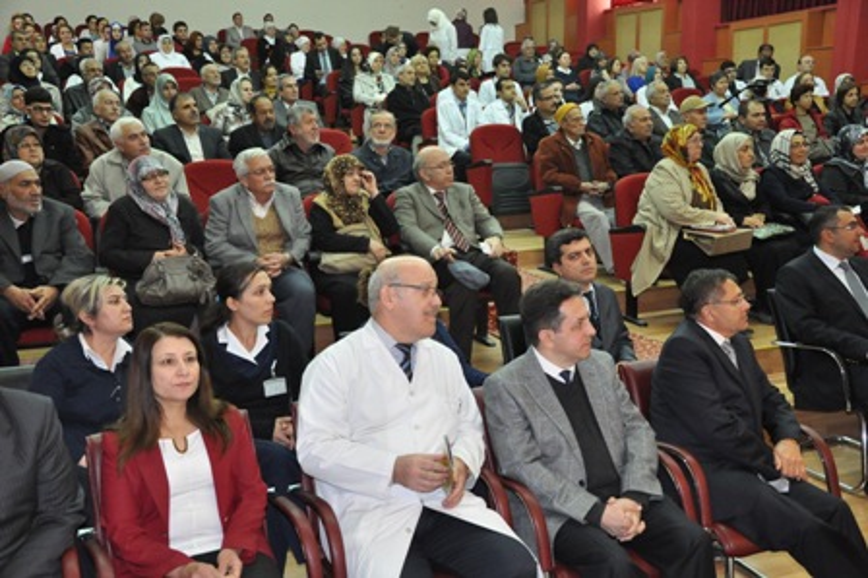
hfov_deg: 51.3
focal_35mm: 38
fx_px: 903
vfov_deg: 35.4
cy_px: 289
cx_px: 434
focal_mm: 25
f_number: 5
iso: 1600
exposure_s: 1/60
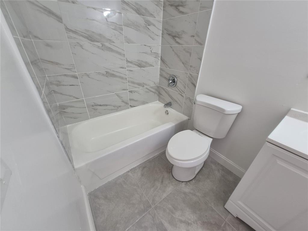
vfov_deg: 89.9
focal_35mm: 13
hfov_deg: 106.2
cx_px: 154
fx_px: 116
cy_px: 116
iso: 80
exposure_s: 1/60
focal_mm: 1.74
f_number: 2.2
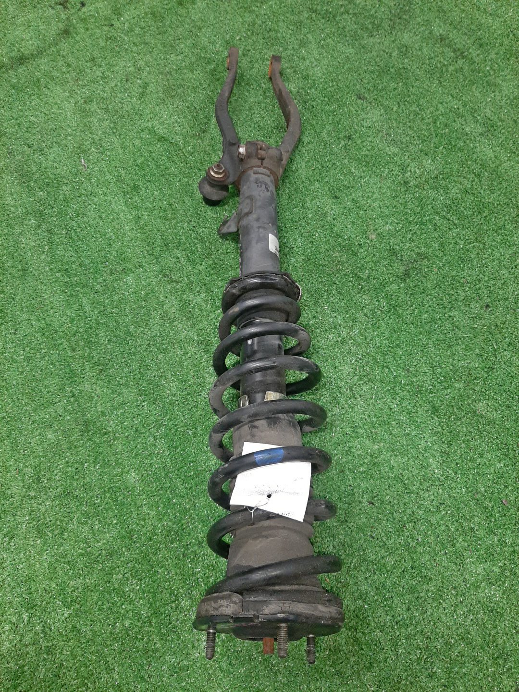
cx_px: 260
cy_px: 346
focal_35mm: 26
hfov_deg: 53.1
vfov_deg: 67.3
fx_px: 520
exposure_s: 1/50
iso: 209
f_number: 1.7
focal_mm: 3.93
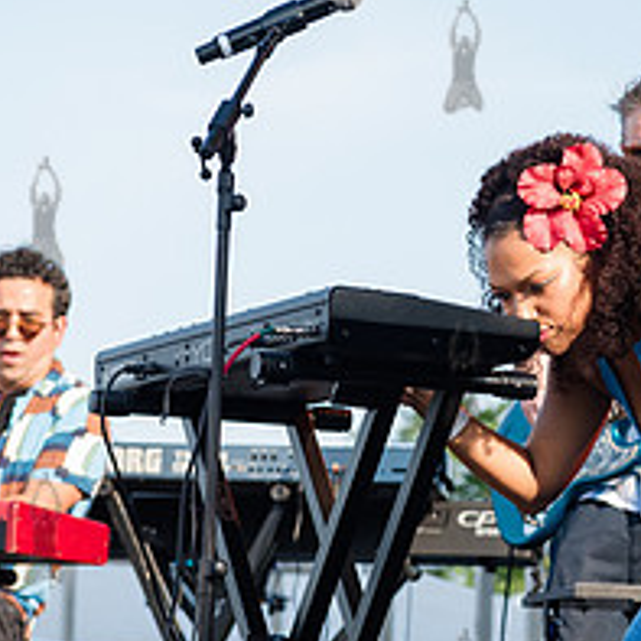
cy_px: 369
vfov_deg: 9.9
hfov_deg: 9.9
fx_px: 3687
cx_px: 462
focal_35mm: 176
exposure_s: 1/1250
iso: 500
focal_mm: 70
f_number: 4
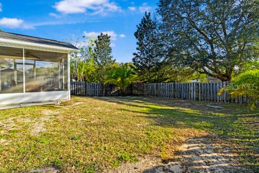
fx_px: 115
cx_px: 130
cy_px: 86
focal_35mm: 16
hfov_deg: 96.7
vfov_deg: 73.7
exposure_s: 1/60
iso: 400
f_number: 8
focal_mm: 16
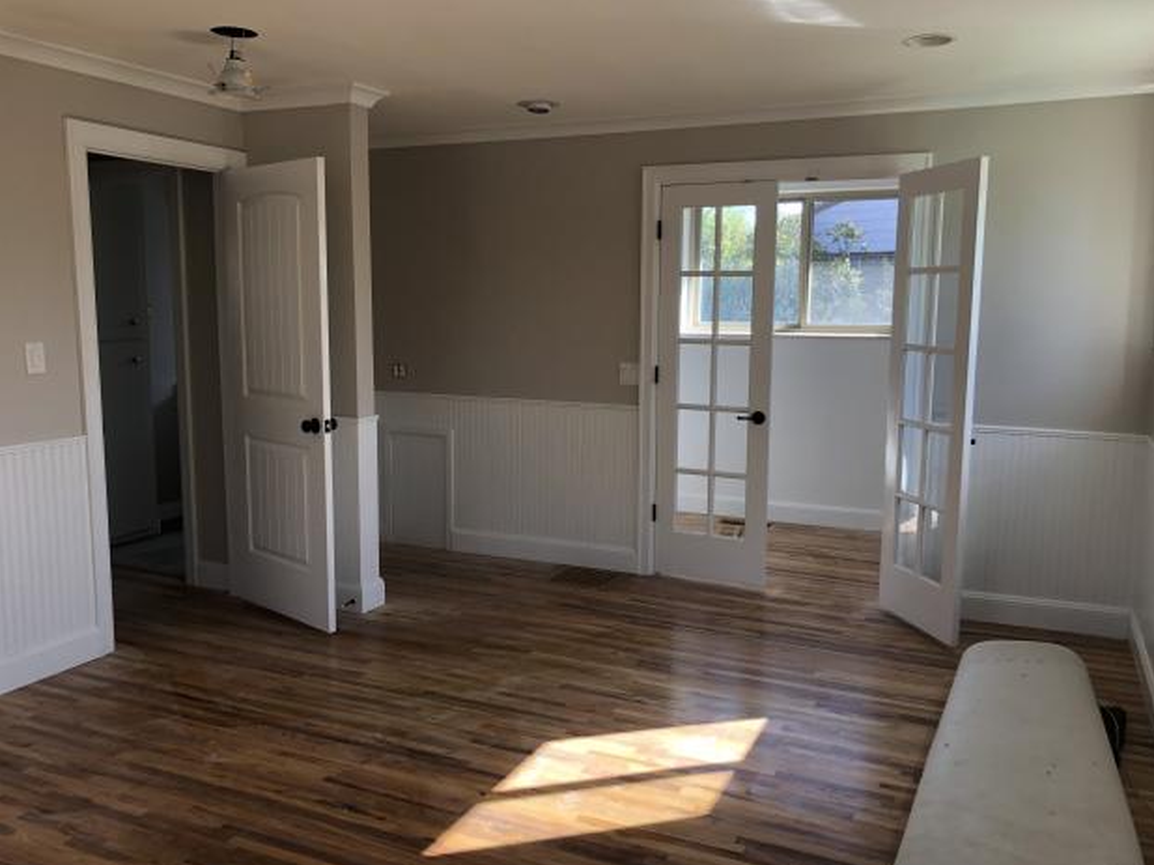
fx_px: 966
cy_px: 445
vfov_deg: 48.2
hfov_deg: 61.7
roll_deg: +0.3
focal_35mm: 29
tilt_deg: -8.1
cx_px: 596
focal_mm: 4
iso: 32
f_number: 1.8
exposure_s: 1/120
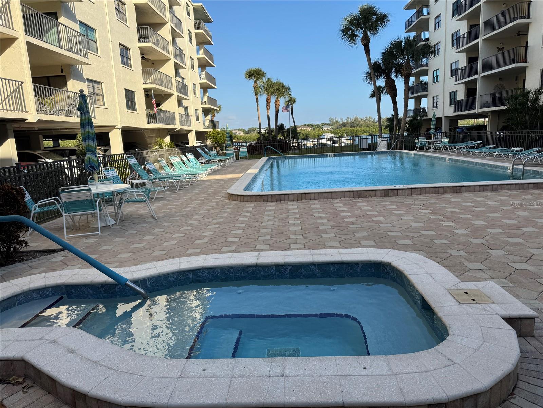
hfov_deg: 71.6
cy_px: 204
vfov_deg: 56.8
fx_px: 376
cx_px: 272
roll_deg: +2.5
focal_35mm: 24
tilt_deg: -10.4
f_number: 1.78
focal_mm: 6.76
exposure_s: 1/2833
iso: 80
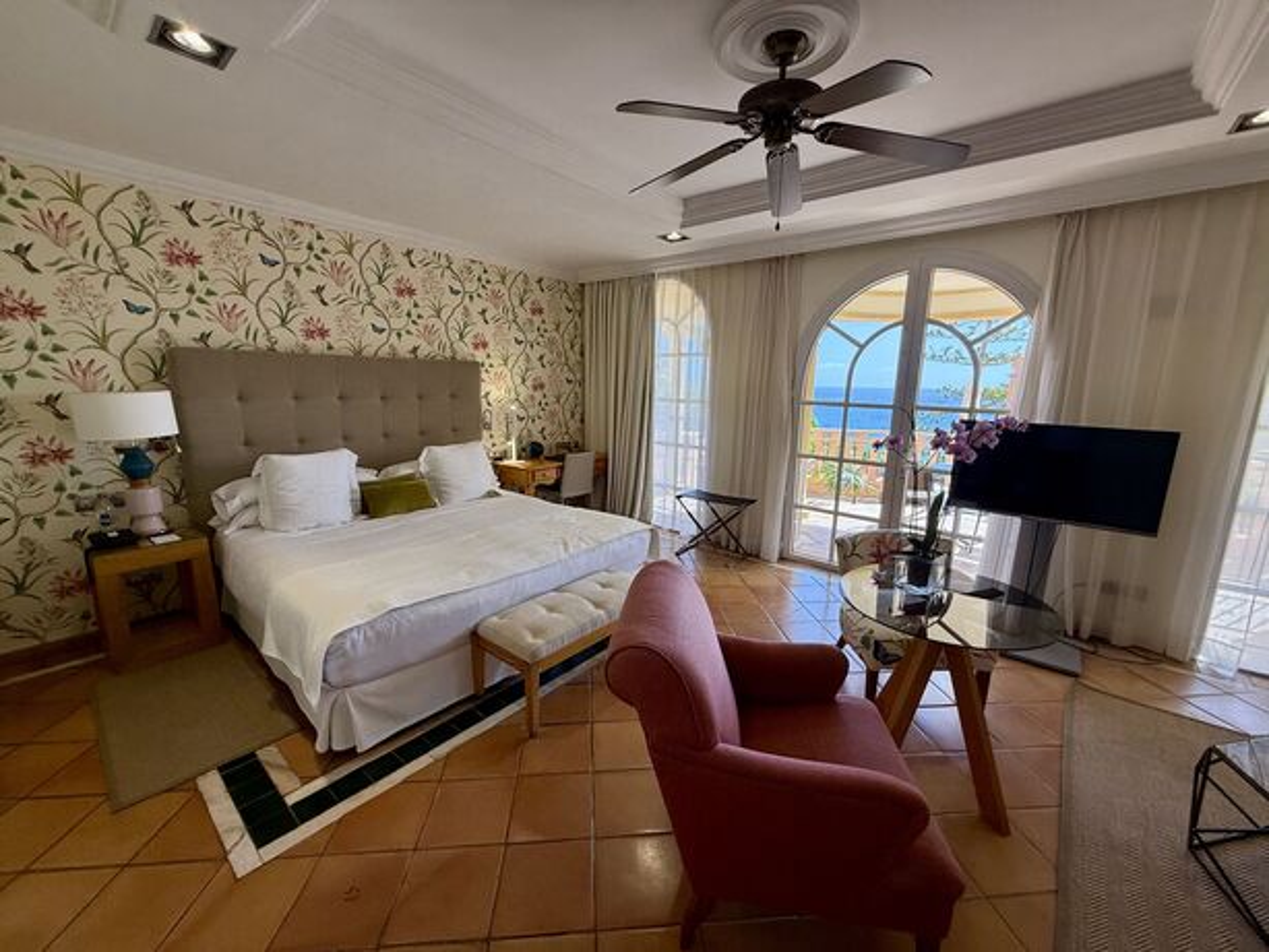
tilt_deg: -10.0
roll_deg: -1.1
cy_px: 476
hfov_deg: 102.0
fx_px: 513
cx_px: 634
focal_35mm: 14
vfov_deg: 85.7
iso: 64
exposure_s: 1/136
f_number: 2.2
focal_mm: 2.22
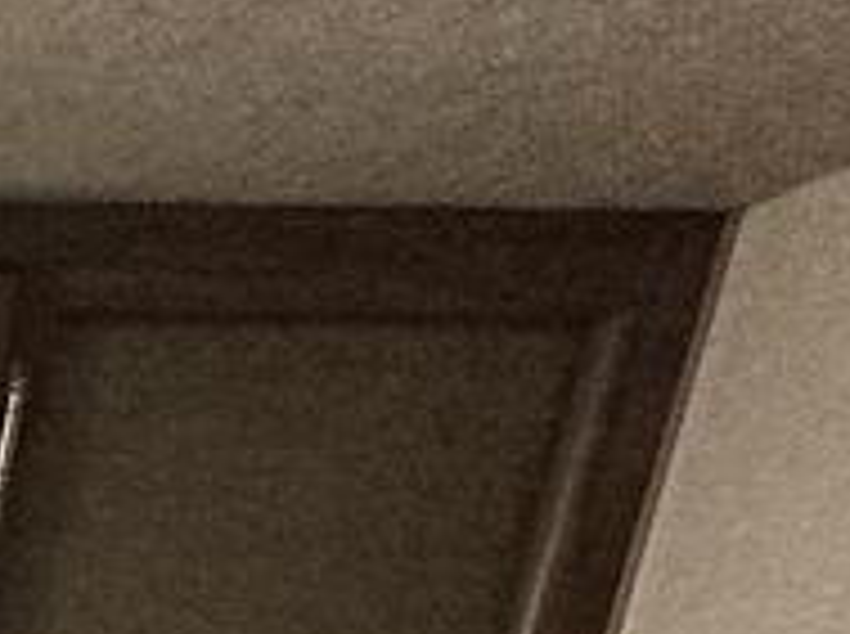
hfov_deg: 12.4
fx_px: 2328
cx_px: -1516
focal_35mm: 95
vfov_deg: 10.0
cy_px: 2068
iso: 250
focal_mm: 2.22
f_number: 2.2
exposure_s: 1/99
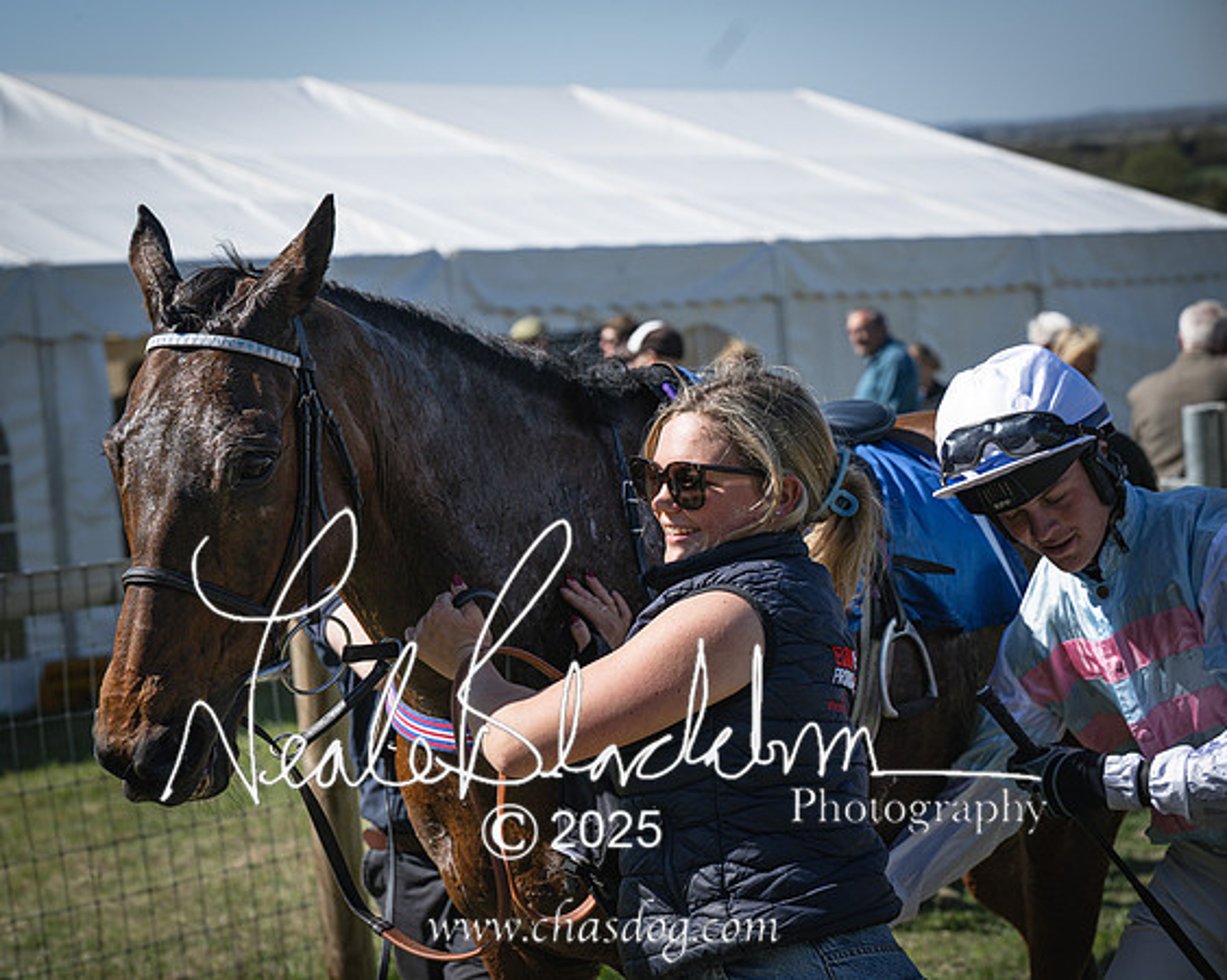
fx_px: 2862
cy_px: 490
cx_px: 491
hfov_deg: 24.2
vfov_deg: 19.4
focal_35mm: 79
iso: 220
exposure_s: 1/2000
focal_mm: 70
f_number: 5
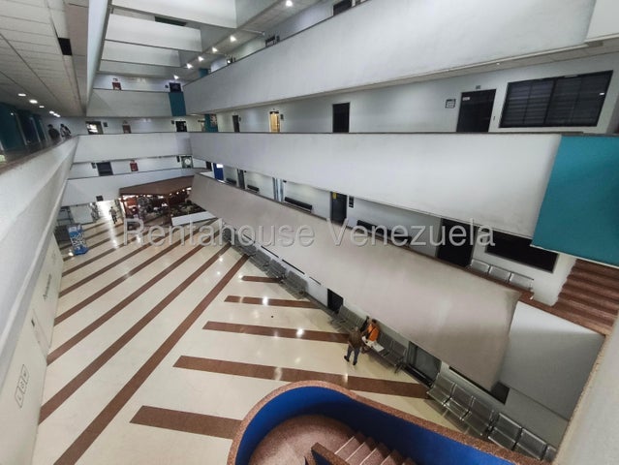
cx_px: 310
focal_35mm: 15
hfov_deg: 98.1
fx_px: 268
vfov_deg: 81.8
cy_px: 232
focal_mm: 1.65
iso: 500
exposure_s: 1/50
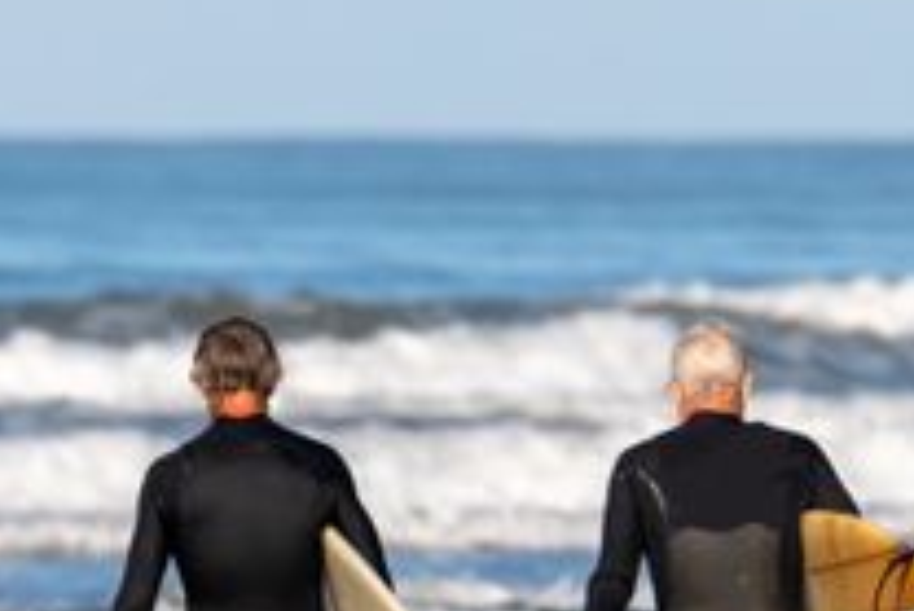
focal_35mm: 1230
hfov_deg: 1.7
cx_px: 940
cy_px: 499
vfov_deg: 1.1
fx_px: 31249
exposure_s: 1/1000
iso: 160
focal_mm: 500
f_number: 9
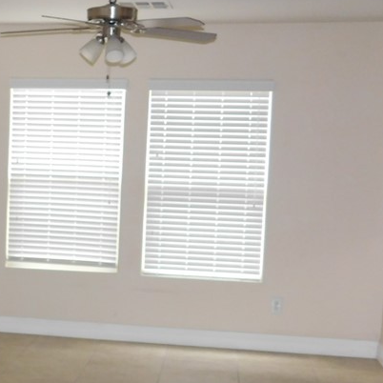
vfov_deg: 21.3
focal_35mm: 81
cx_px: -60
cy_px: 254
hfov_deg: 20.2
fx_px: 1014
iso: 280
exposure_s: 1/30
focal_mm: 6.3
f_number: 3.5
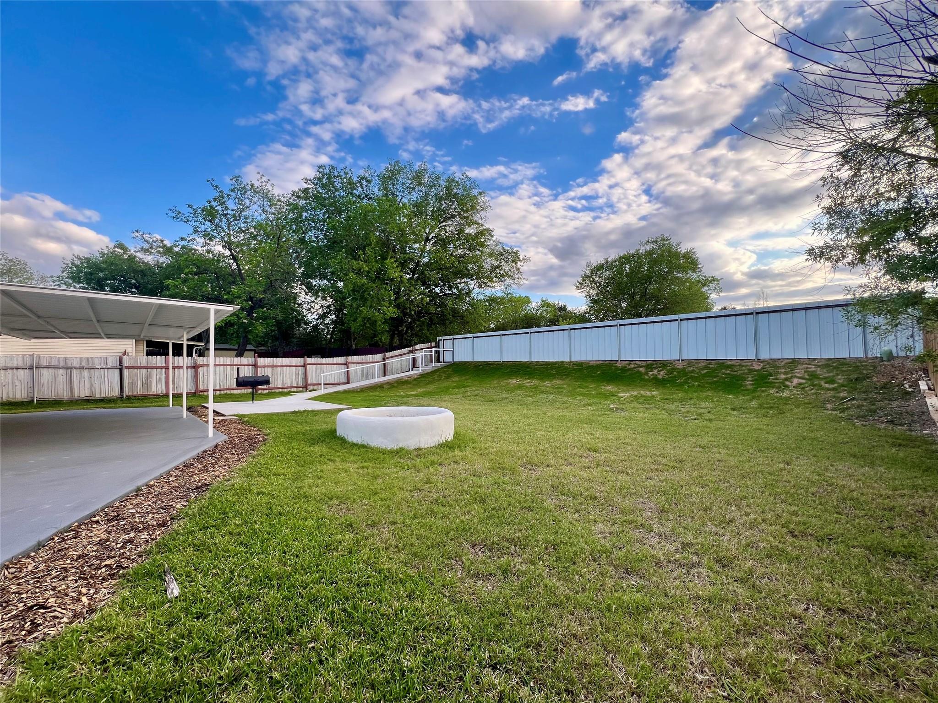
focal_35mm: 13
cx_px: 469
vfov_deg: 89.9
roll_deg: +1.4
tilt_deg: +2.4
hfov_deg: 106.2
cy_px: 352
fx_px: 352
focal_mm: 1.57
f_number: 1.8
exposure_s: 1/319
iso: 32
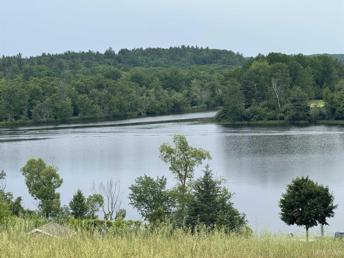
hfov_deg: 16.4
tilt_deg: -2.0
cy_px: 129
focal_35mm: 120
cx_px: 172
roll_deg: +1.1
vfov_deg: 12.3
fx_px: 1193
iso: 50
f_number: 2.8
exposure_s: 1/963
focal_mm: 15.66
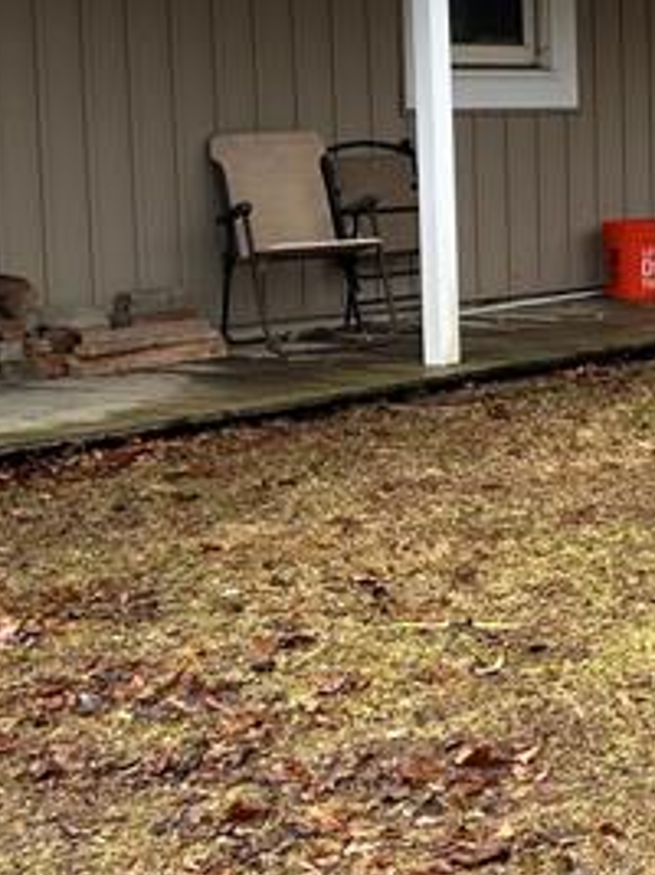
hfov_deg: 14.9
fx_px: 2323
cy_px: 357
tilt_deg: -7.4
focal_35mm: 92
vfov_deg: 21.3
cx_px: 969
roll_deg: -0.1
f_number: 1.78
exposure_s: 1/541
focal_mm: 6.86
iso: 80
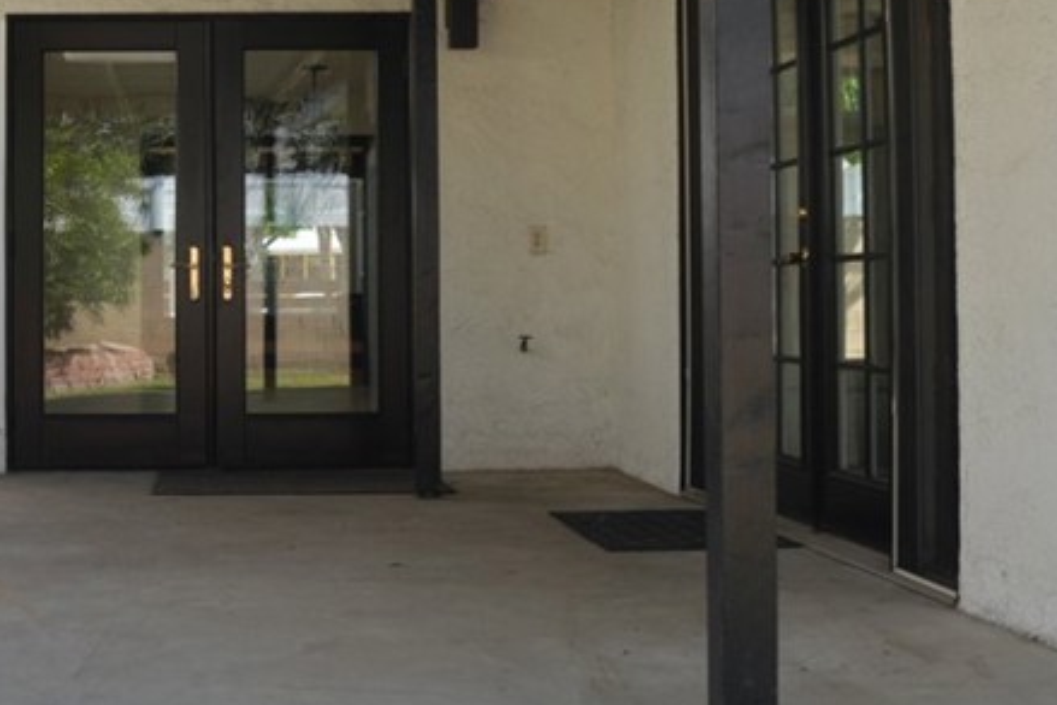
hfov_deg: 34.6
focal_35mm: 56
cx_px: 219
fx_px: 1645
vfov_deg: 24.1
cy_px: 248
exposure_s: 1/100
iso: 100
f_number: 5
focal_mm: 24
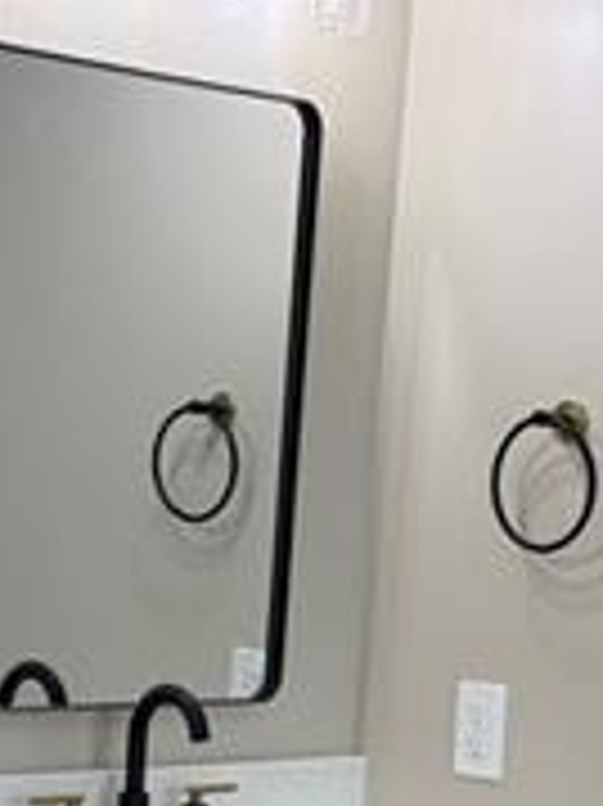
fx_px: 2395
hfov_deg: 14.2
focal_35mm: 103
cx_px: 58
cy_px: 792
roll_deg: -4.0
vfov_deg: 18.6
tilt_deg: -8.1
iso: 125
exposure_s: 1/237
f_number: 1.78
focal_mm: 6.76
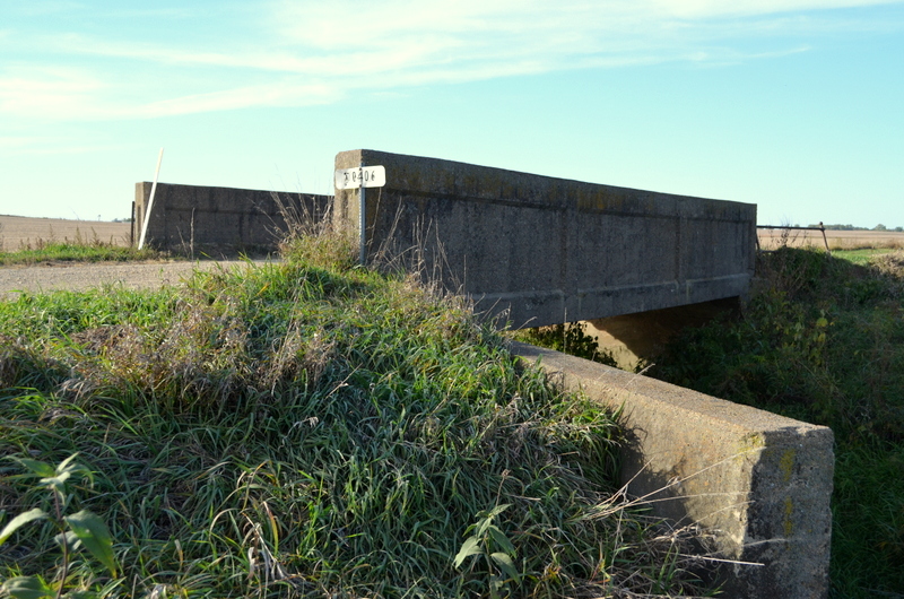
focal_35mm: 39
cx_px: 452
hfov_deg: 49.6
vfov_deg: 34.1
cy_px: 300
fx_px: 977
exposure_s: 1/800
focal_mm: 26
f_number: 5.6
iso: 400
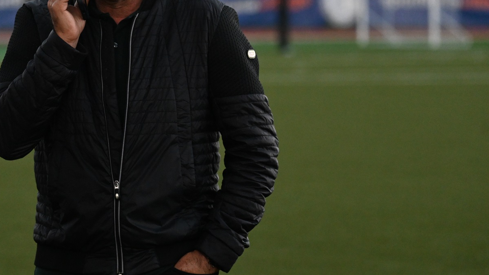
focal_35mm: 296
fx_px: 3838
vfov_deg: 4.1
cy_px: 68
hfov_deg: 7.3
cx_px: 121
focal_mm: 170
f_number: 4.8
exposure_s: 1/640
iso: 4000
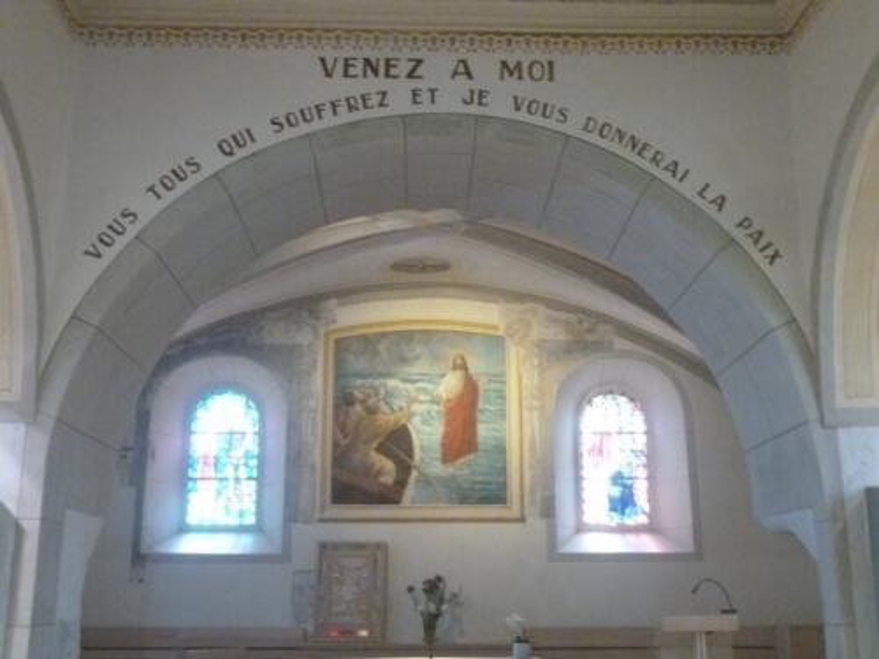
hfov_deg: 42.9
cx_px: 440
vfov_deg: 32.9
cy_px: 330
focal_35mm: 44
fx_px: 1117
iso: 1000
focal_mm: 7.3
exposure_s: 1/15
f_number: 3.7
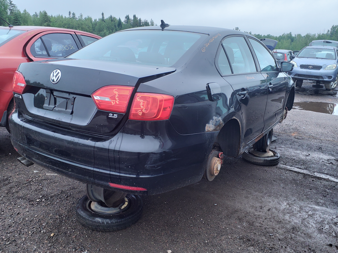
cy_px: 126
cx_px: 169
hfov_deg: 67.3
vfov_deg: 53.1
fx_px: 254
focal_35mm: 26
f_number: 1.9
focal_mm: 3.58
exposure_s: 1/60
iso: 50
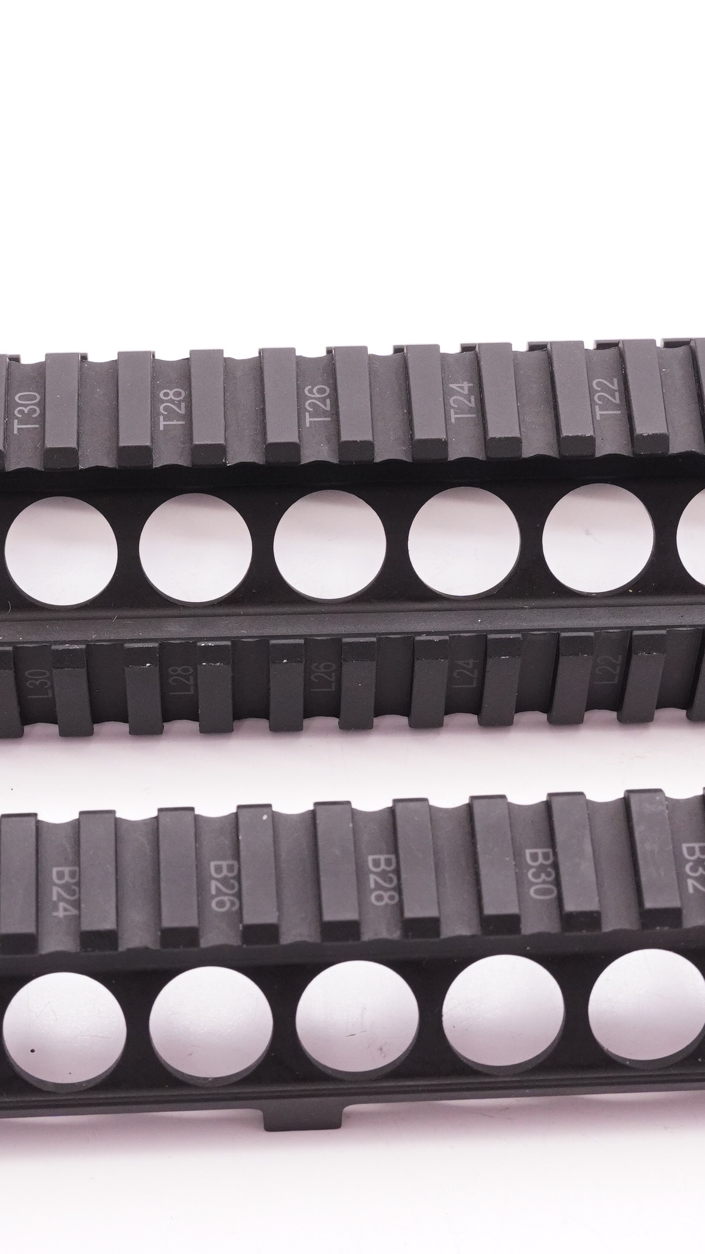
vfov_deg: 23.9
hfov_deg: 13.6
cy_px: 743
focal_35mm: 89
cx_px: 259
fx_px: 2957
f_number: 6.3
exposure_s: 1/125
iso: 1000
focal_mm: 28
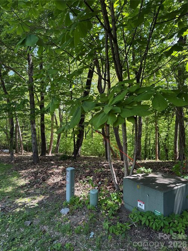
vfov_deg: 71.6
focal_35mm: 24
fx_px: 174
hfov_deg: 56.8
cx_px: 94
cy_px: 126
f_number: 1.78
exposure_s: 1/358
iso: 80
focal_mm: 6.76
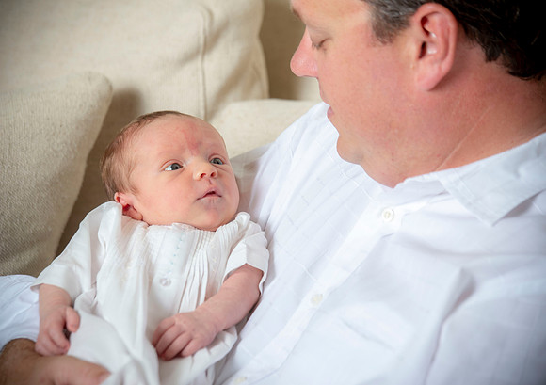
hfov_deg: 11.4
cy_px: 192
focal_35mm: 177
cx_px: 265
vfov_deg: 8.1
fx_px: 2731
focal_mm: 170
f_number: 5.6
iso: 200
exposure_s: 1/160
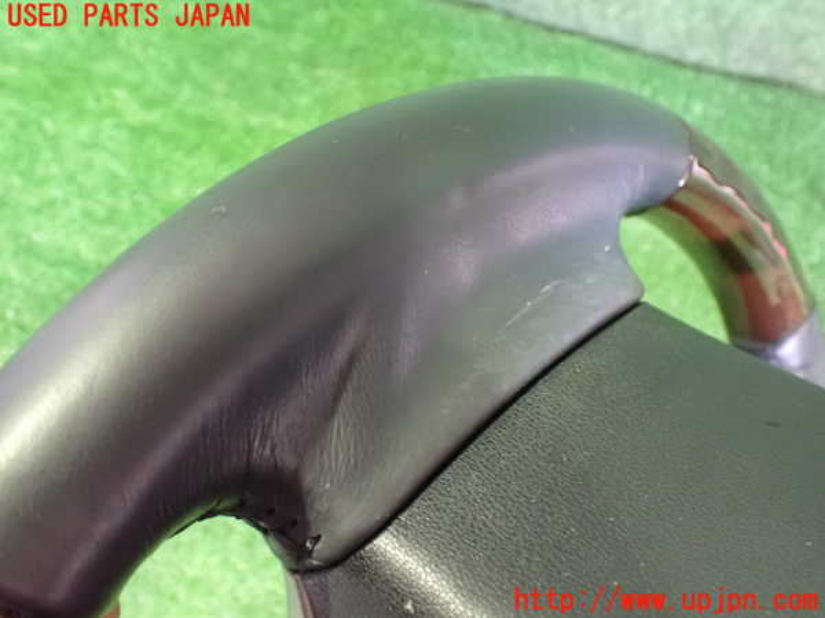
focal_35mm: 30
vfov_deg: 46.8
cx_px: 412
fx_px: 715
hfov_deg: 60.0
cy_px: 309
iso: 1600
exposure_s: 1/15
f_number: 2.3
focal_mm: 5.4
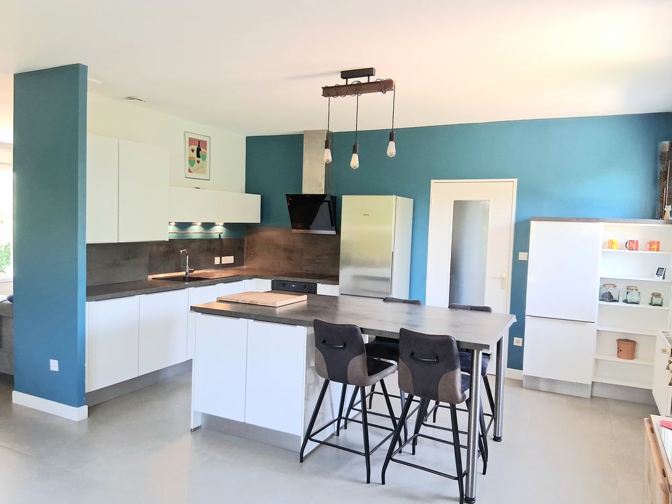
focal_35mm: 26
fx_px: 505
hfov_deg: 67.3
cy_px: 252
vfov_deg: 53.1
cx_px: 336
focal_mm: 3.98
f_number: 1.8
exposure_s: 1/120
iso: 25
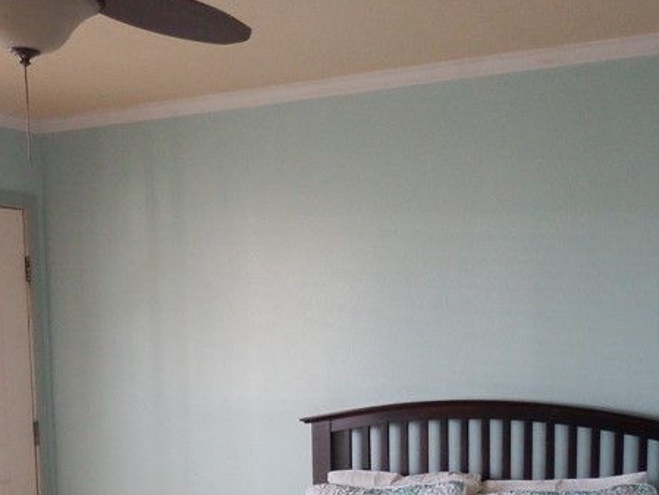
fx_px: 1085
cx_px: 379
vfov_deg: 24.4
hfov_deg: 33.7
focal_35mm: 57
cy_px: 508
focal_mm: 4.5
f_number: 3
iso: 320
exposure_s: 1/30
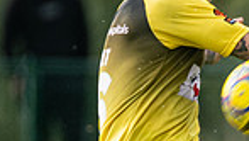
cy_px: 153
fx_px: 19469
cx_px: 423
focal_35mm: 2946
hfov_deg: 0.7
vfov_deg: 0.4
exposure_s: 1/640
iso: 400
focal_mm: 420
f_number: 4
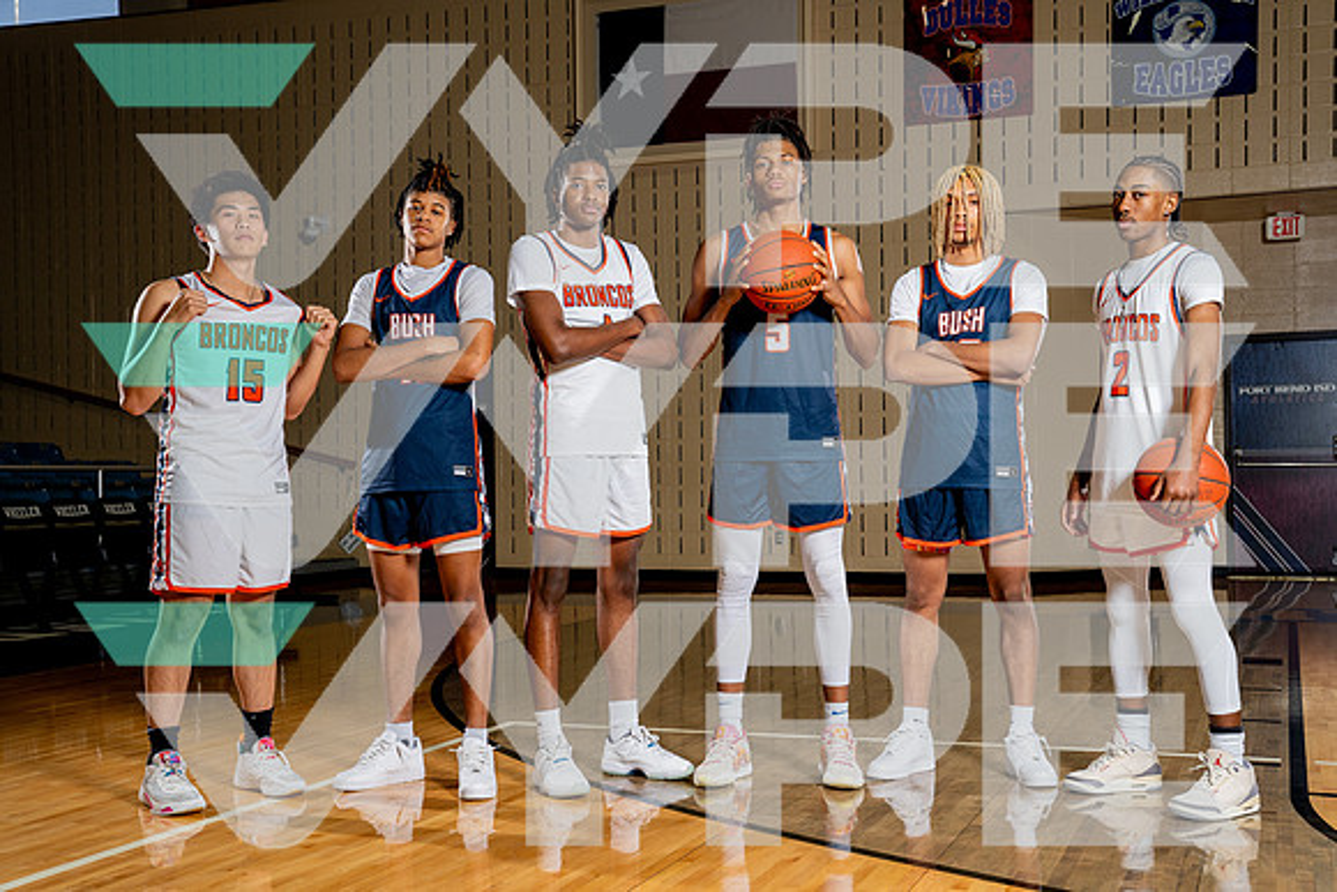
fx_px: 1634
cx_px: 668
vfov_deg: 30.5
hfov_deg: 44.5
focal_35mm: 44
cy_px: 446
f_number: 6.3
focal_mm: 44
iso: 400
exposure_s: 1/250
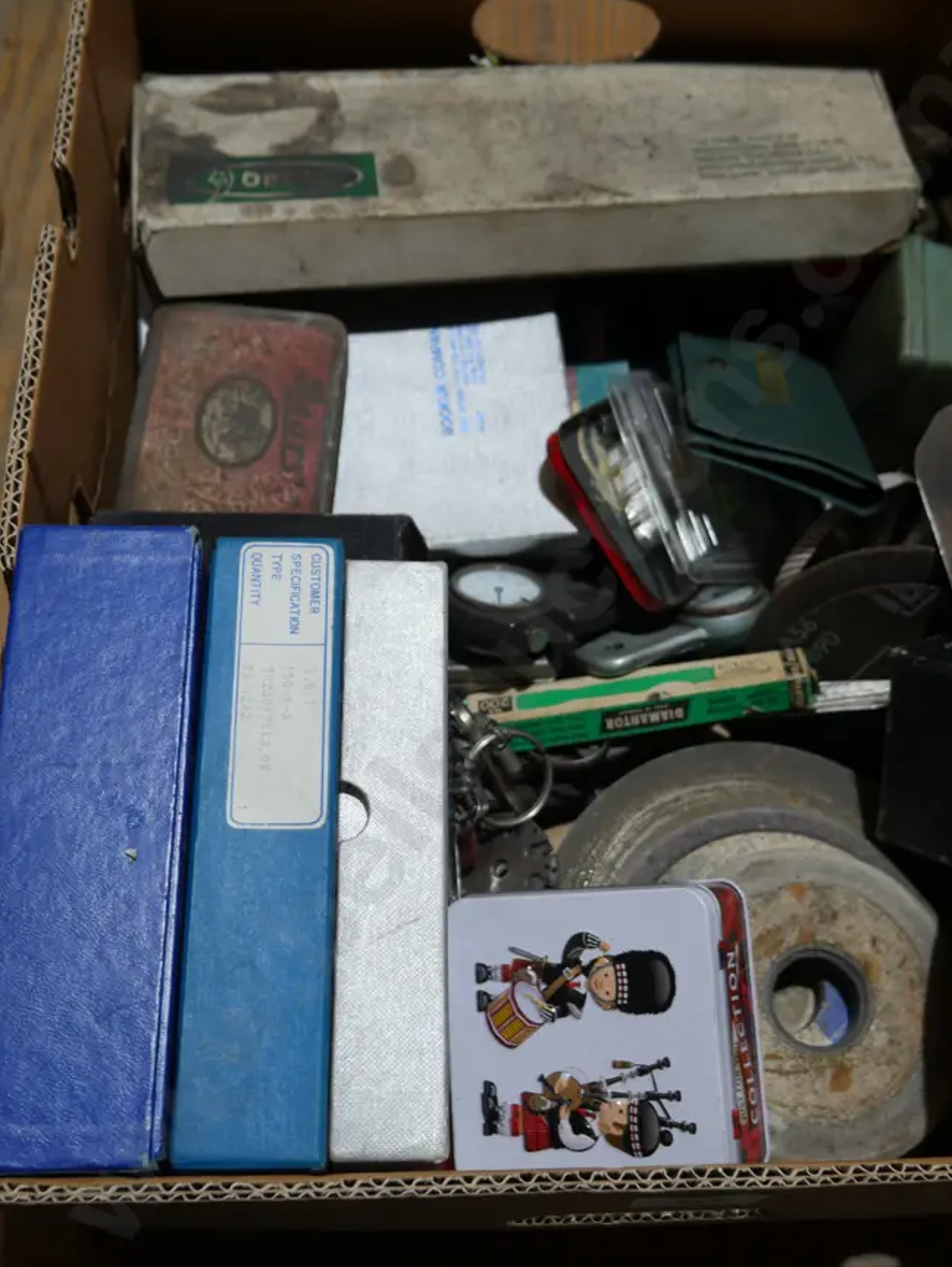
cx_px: 543
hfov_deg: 37.7
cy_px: 635
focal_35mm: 38
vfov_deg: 48.9
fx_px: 1391
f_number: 3.6
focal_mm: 16
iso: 200
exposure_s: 1/125
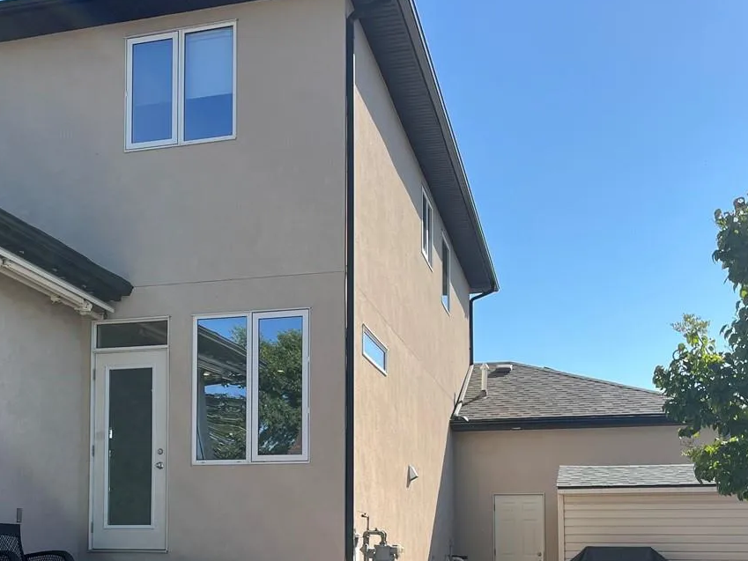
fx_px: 1059
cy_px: 476
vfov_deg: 28.8
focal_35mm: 49
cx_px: 221
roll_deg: -0.6
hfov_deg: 38.2
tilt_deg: +4.4
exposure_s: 1/2309
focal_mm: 5.1
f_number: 1.6
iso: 50
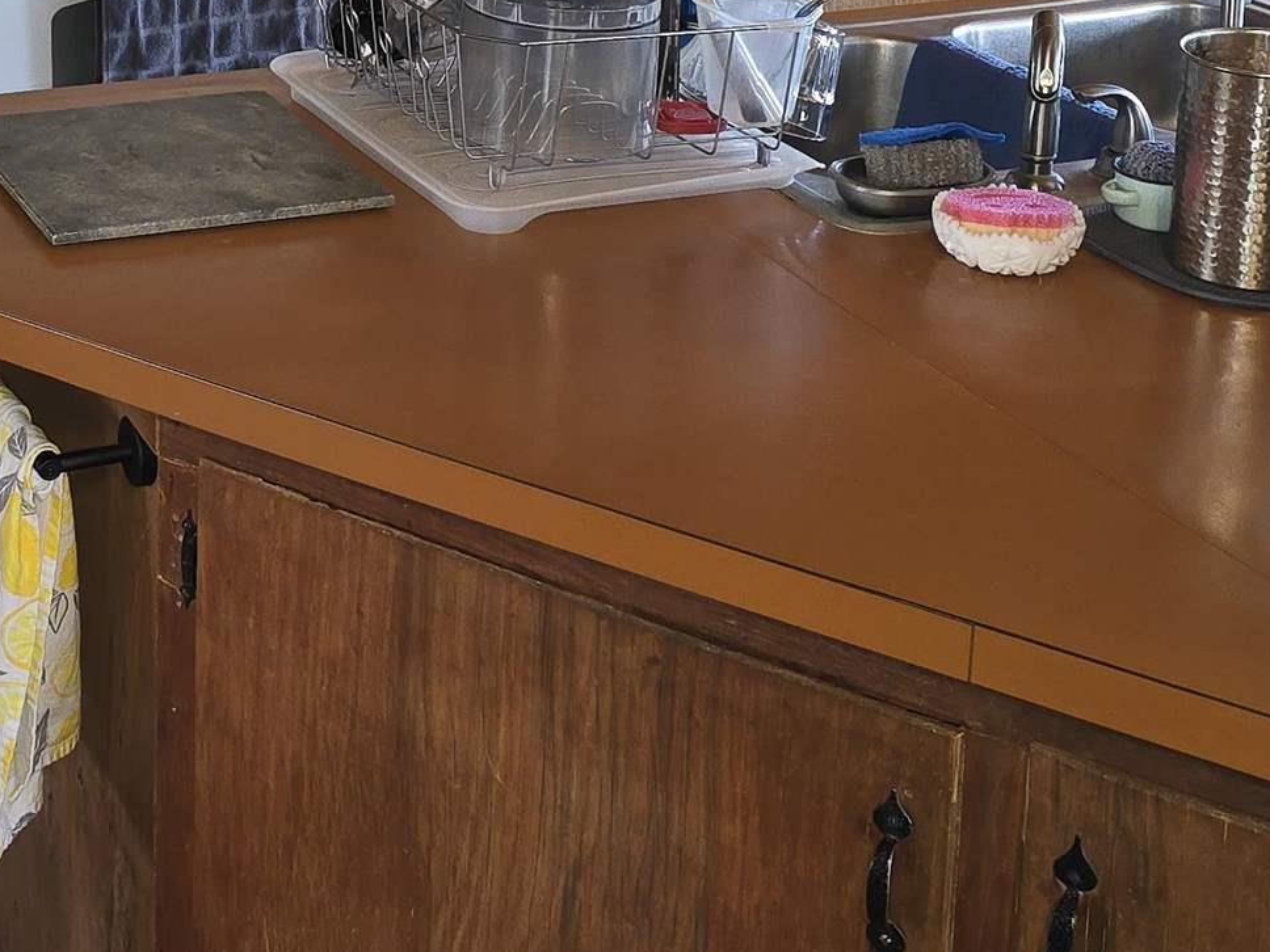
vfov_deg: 19.3
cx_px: 277
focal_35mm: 73
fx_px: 2678
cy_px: -100
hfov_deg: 26.2
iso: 100
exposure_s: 1/24
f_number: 1.7
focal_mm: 6.3
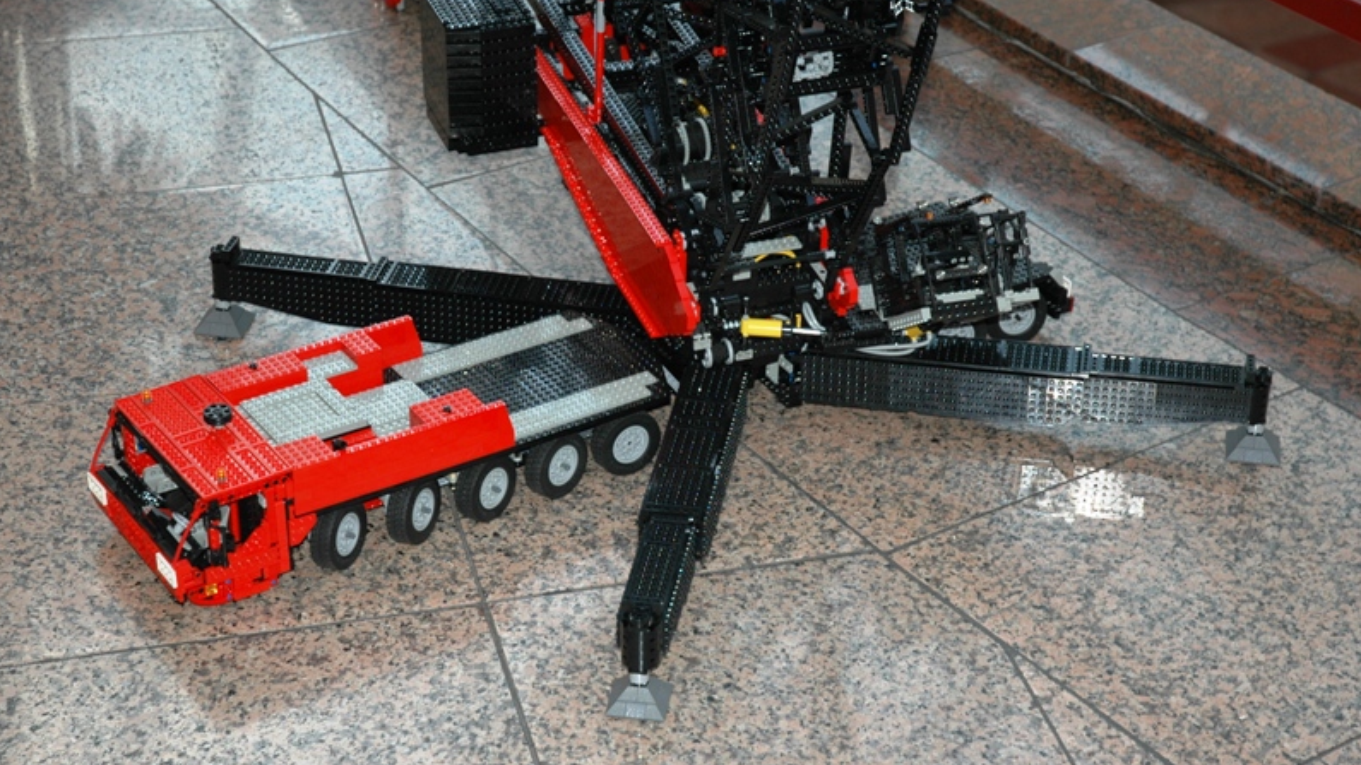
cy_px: 378
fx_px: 2851
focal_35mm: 79
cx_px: 680
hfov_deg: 26.9
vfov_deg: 15.3
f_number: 4.5
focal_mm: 50
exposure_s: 1/60
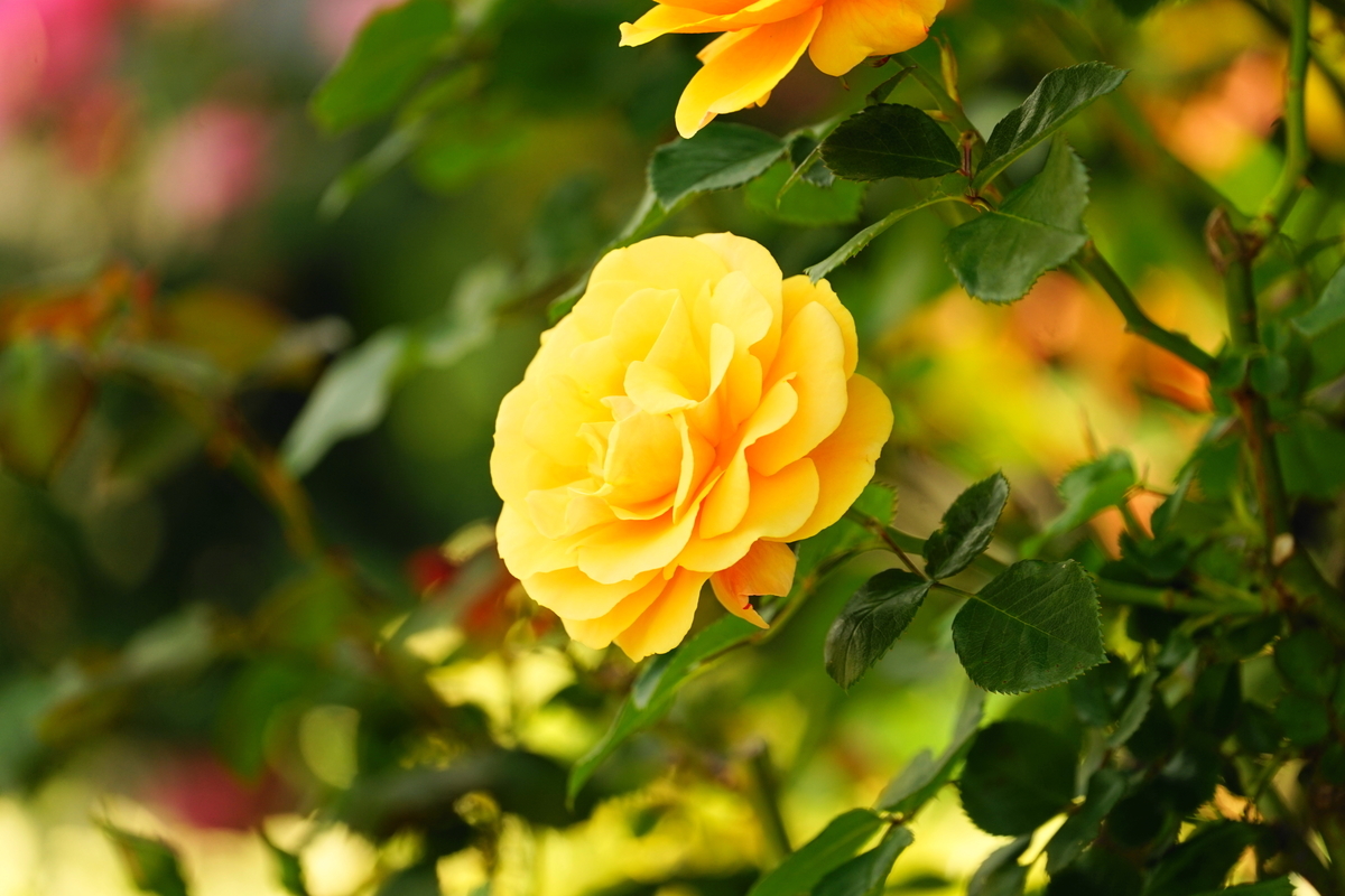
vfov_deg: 4.6
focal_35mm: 300
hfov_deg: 6.9
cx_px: 672
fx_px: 11207
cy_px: 448
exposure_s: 1/320
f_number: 5.6
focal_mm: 300
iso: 250
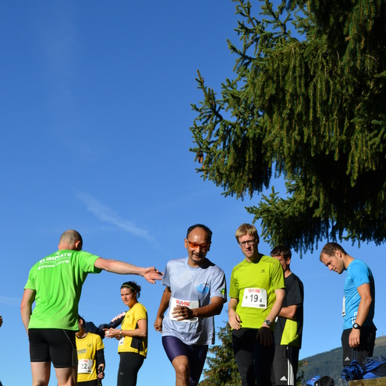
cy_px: 226
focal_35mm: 68
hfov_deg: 25.5
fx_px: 853
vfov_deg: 25.5
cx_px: 192
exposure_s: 1/1600
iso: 400
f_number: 6.3
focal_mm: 35
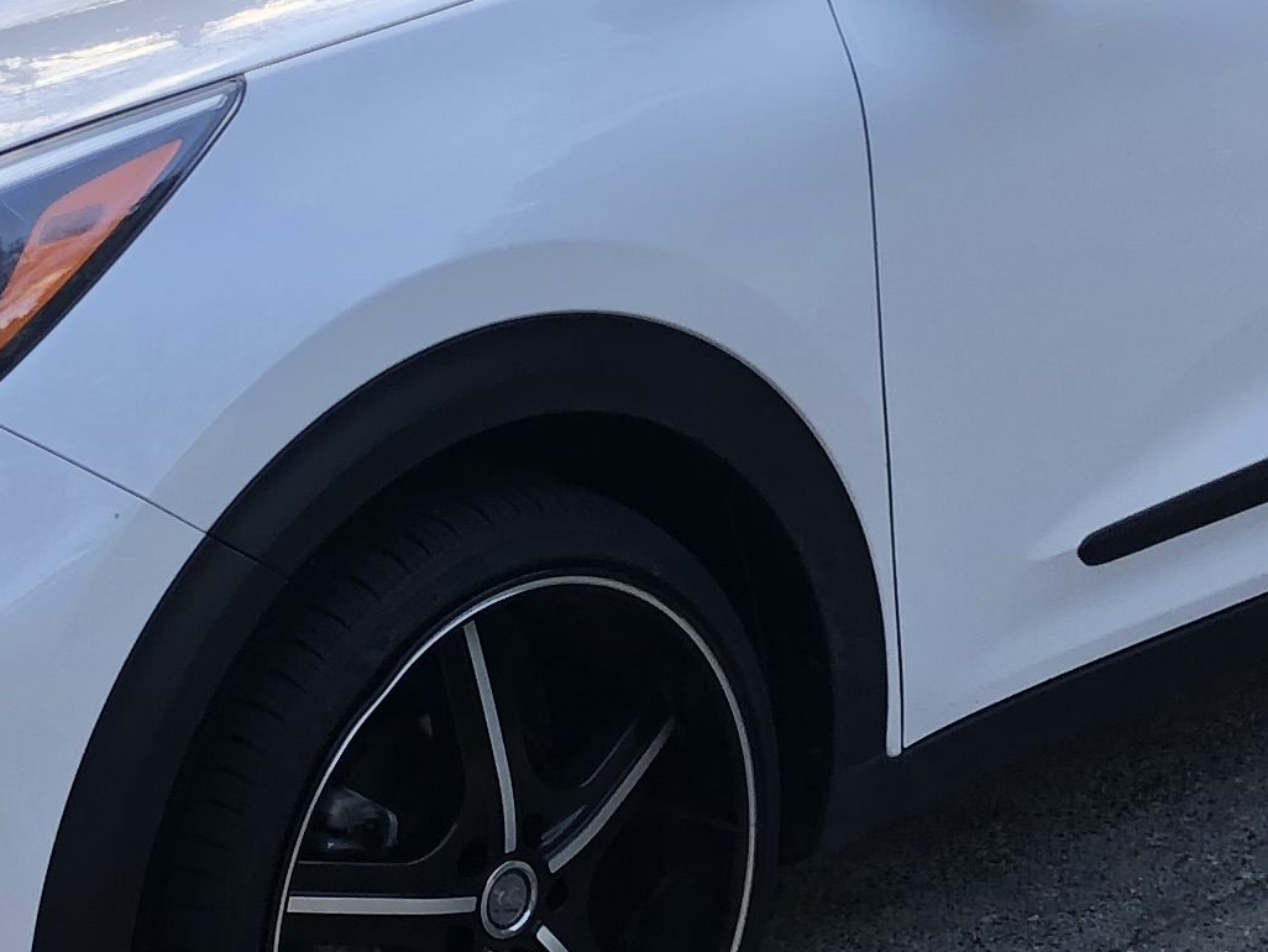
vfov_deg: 13.5
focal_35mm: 110
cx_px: 531
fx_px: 4030
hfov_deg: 17.9
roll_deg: +0.0
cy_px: 367
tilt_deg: -15.0
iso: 25
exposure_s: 1/120
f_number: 1.8
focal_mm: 4
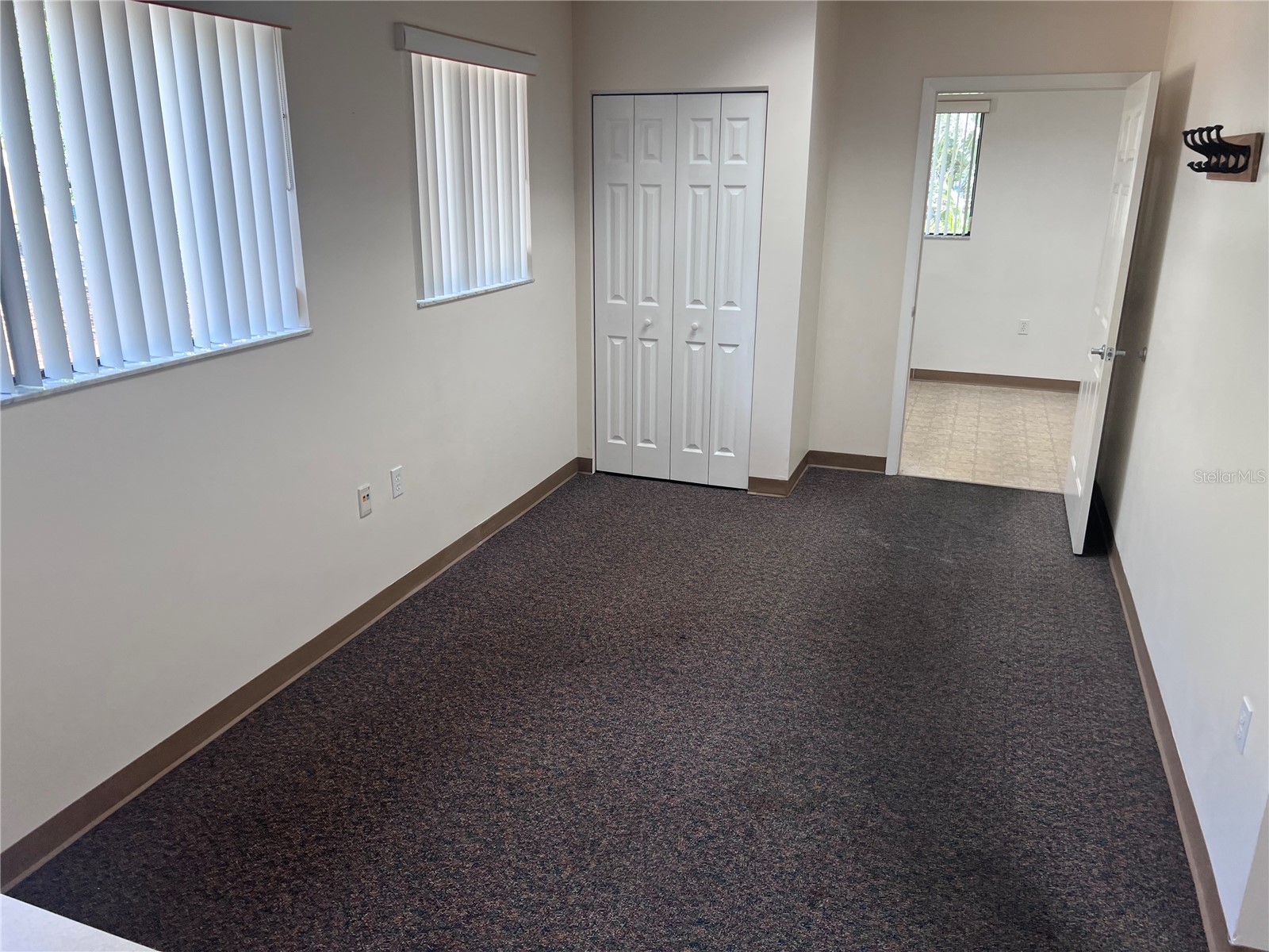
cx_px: 634
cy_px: 476
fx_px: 953
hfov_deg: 67.3
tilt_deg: -11.9
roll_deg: -1.4
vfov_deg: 53.1
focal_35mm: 26
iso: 80
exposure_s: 1/120
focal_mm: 5.7
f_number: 1.5
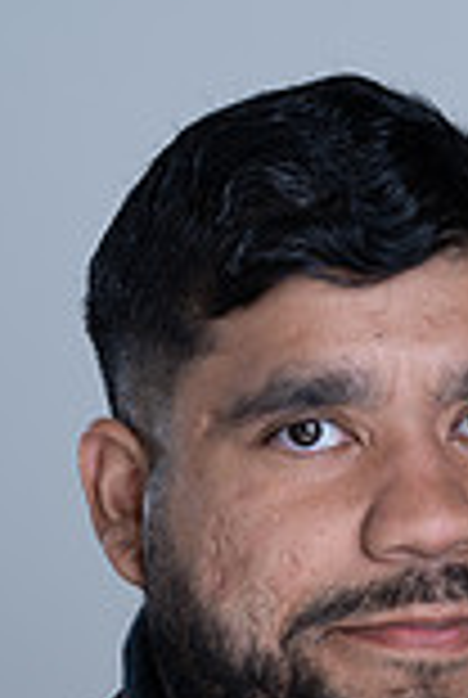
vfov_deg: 6.2
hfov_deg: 4.2
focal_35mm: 330
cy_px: 653
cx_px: 522
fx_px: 6406
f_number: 5.6
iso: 160
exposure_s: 1/200
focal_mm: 114
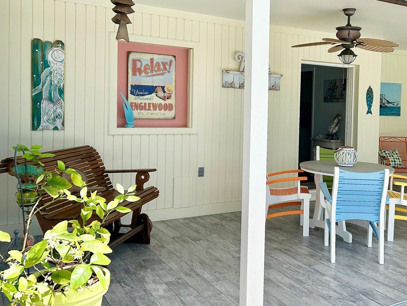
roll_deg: -1.0
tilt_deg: -1.5
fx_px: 470
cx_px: 292
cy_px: 117
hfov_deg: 45.6
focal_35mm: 40
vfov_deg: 35.8
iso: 50
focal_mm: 5.7
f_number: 1.5
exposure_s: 1/1597
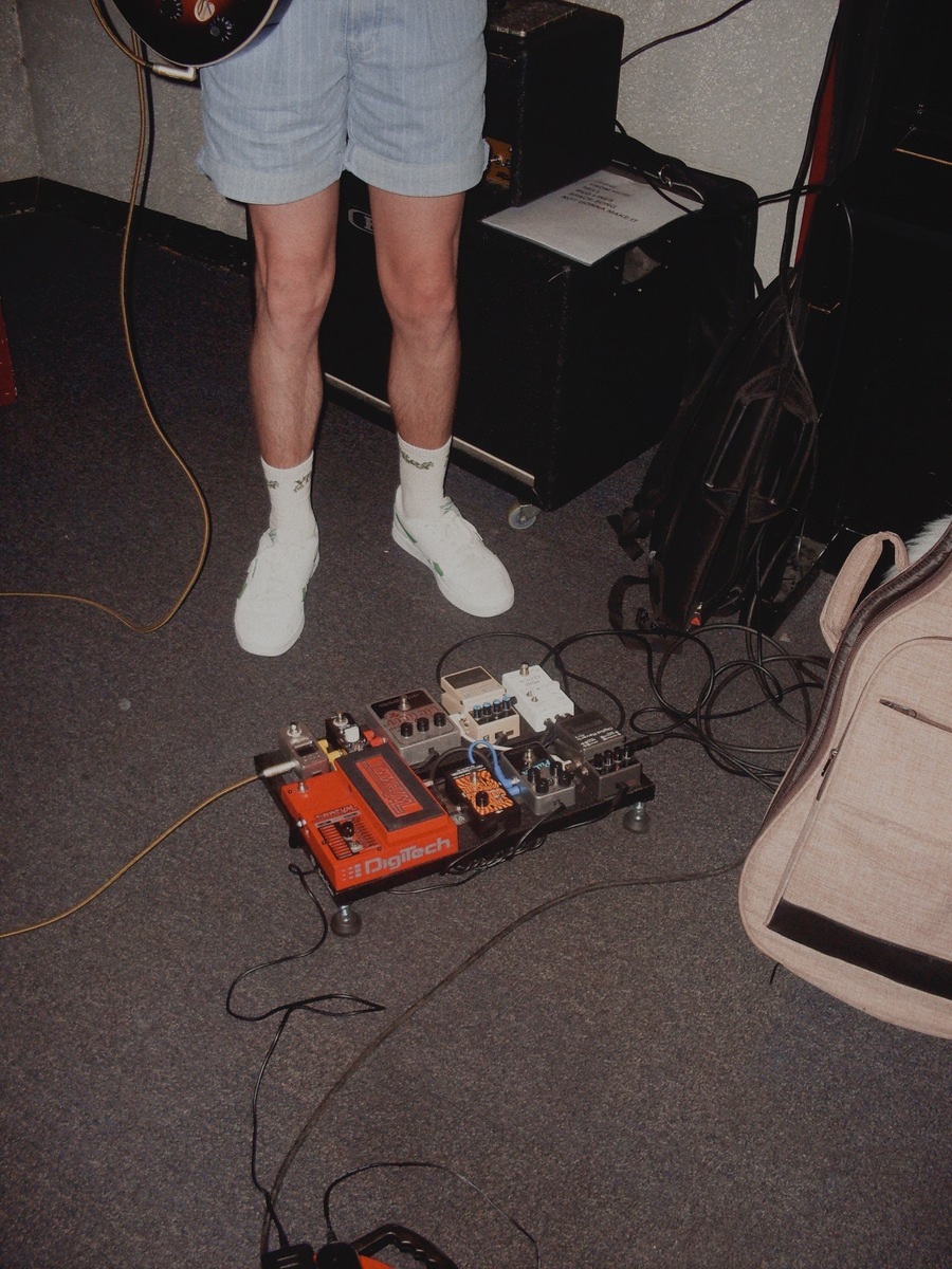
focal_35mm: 38
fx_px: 1393
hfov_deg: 37.7
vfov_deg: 49.0
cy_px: 634
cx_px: 476
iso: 120
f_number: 2.8
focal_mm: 6.3
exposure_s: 1/45
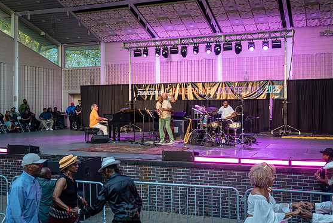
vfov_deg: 32.7
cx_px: 169
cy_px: 110
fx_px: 380
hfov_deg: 47.4
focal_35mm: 41
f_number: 4
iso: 3200
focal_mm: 38
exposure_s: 1/400
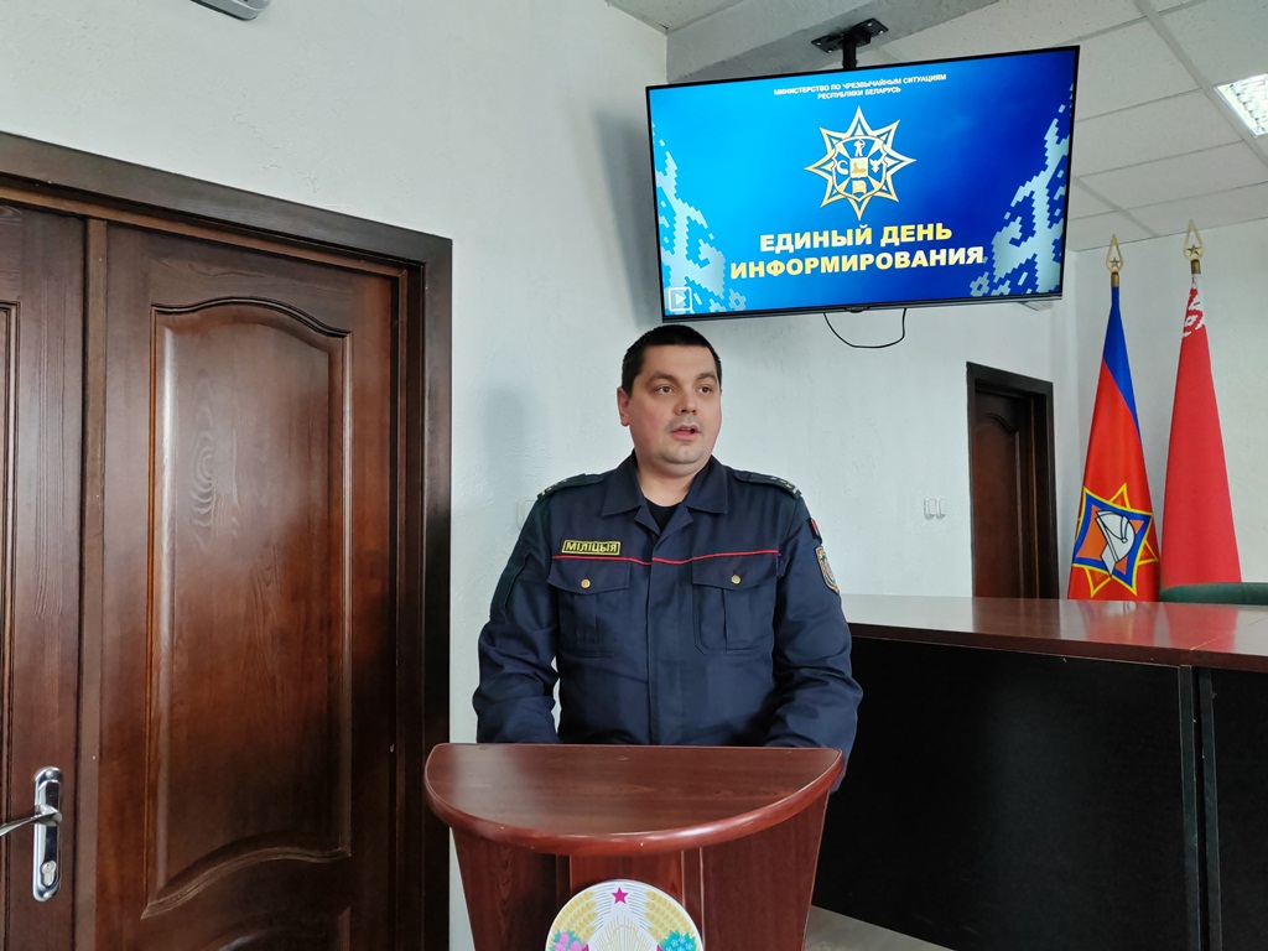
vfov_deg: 51.4
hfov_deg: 65.3
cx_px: 634
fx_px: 989
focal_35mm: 27
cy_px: 476
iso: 800
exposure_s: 1/100
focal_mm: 5.52
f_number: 1.9
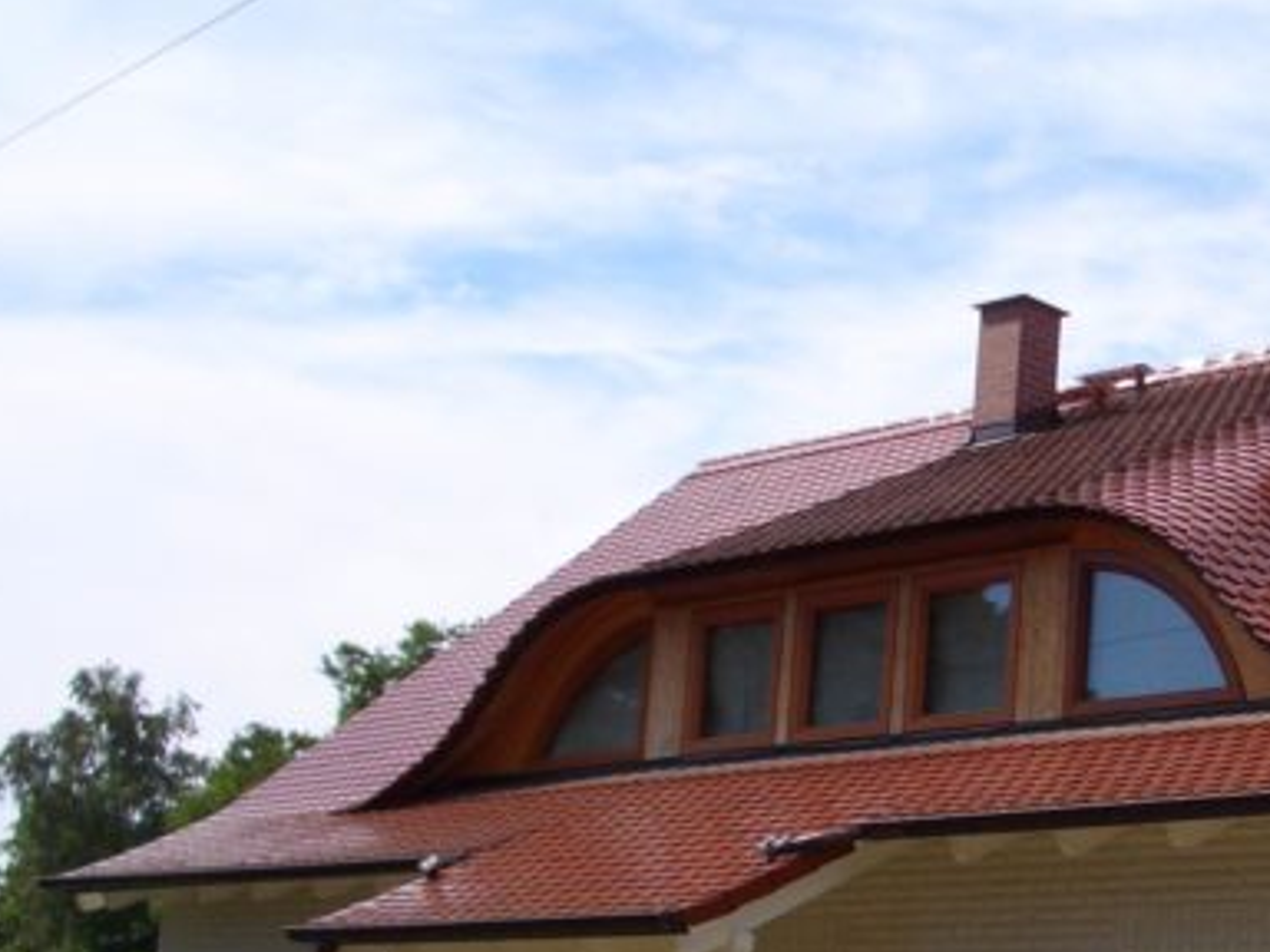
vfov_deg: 20.9
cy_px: 707
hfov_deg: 26.4
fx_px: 2568
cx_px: 1247
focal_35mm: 70
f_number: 4.3
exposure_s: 1/400
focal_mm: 5.8
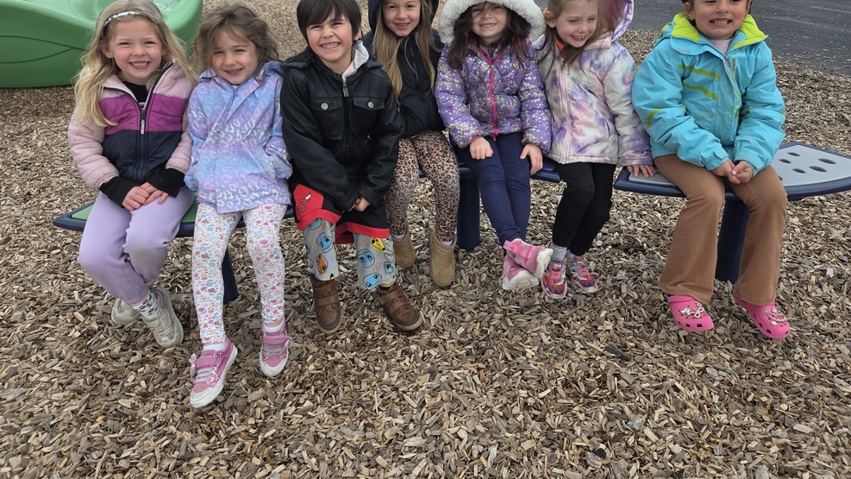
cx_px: 421
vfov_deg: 43.7
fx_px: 587
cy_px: 154
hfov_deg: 71.9
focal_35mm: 26
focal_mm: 5.4
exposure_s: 1/2365
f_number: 1.8
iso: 80
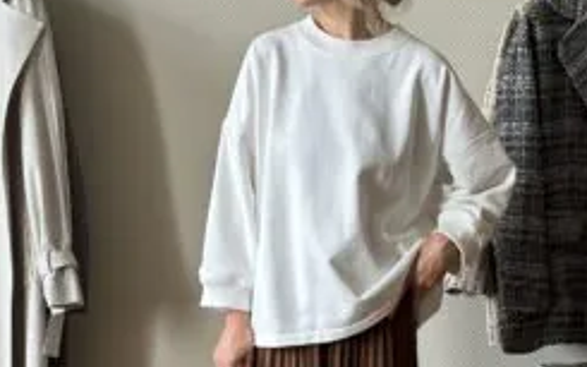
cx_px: 347
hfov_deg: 24.9
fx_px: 1328
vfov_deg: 15.5
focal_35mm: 83
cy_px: 348
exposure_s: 1/92
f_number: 1.78
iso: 125
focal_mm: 6.86
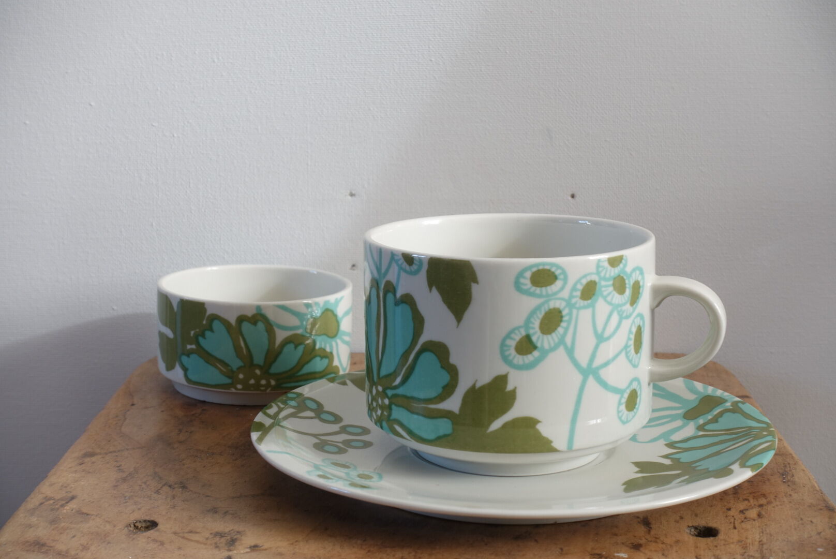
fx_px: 1487
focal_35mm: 64
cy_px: 280
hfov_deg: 31.4
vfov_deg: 21.3
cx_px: 418
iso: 125
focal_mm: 23.34
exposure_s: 1.3
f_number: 7.1
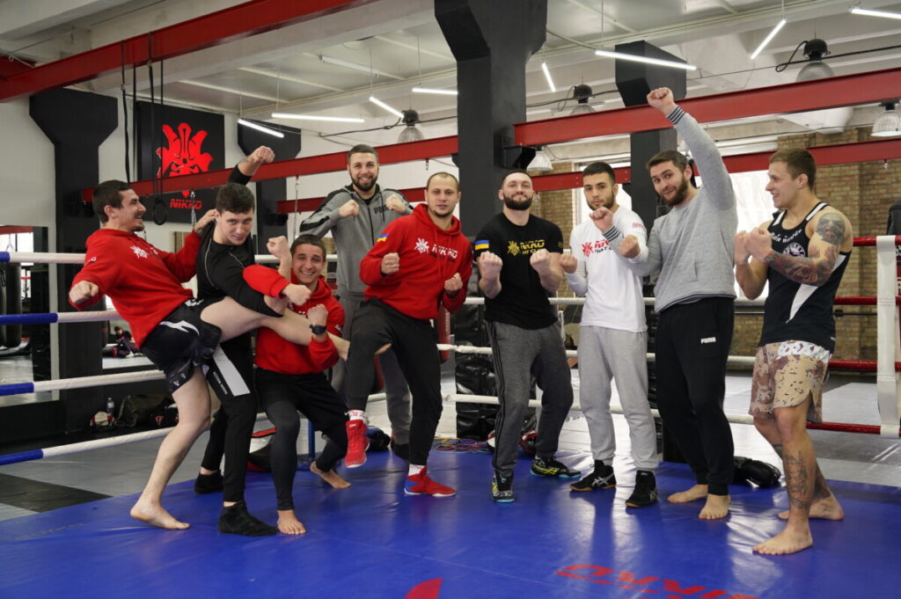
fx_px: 875
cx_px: 450
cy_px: 300
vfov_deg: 37.8
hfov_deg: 54.5
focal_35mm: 35
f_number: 5.6
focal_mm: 35
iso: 2000
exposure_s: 1/125
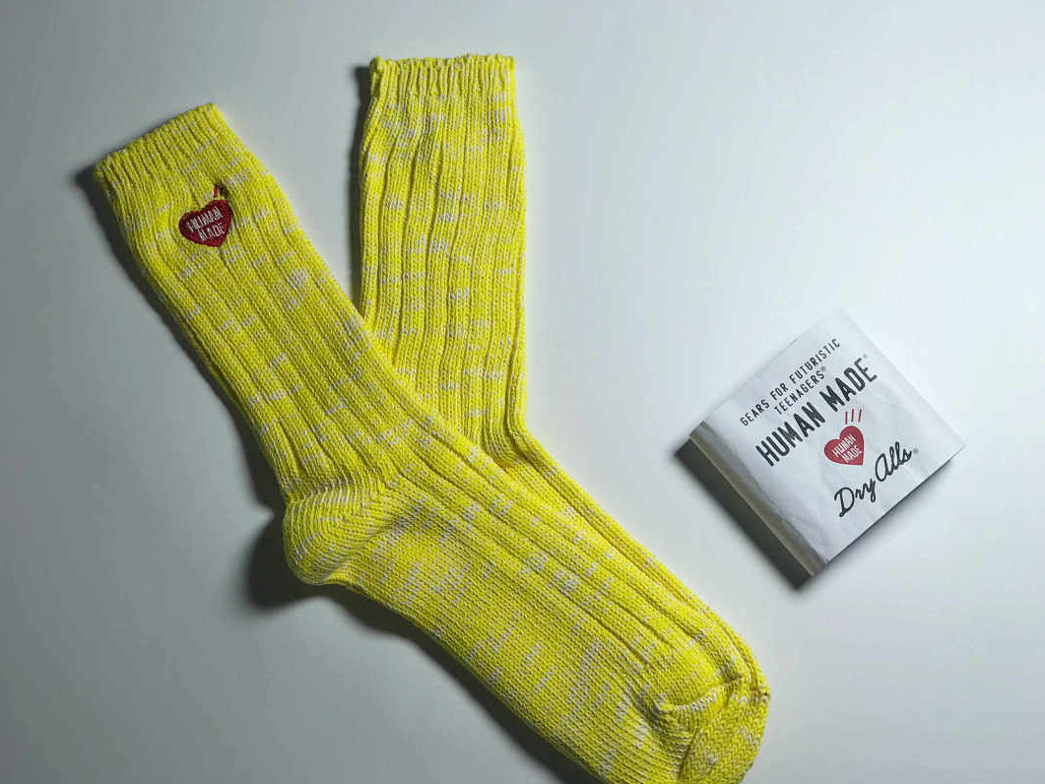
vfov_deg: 25.2
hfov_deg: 33.2
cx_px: 530
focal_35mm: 58
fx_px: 1751
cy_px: 393
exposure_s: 1/242
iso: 20
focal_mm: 6.6
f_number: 2.8
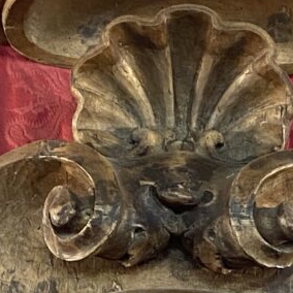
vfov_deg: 10.2
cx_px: 201
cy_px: 452
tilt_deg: +14.7
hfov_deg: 10.5
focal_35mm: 166
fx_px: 1590
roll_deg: -0.5
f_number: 1.8
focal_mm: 4.25
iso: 250
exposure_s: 1/50
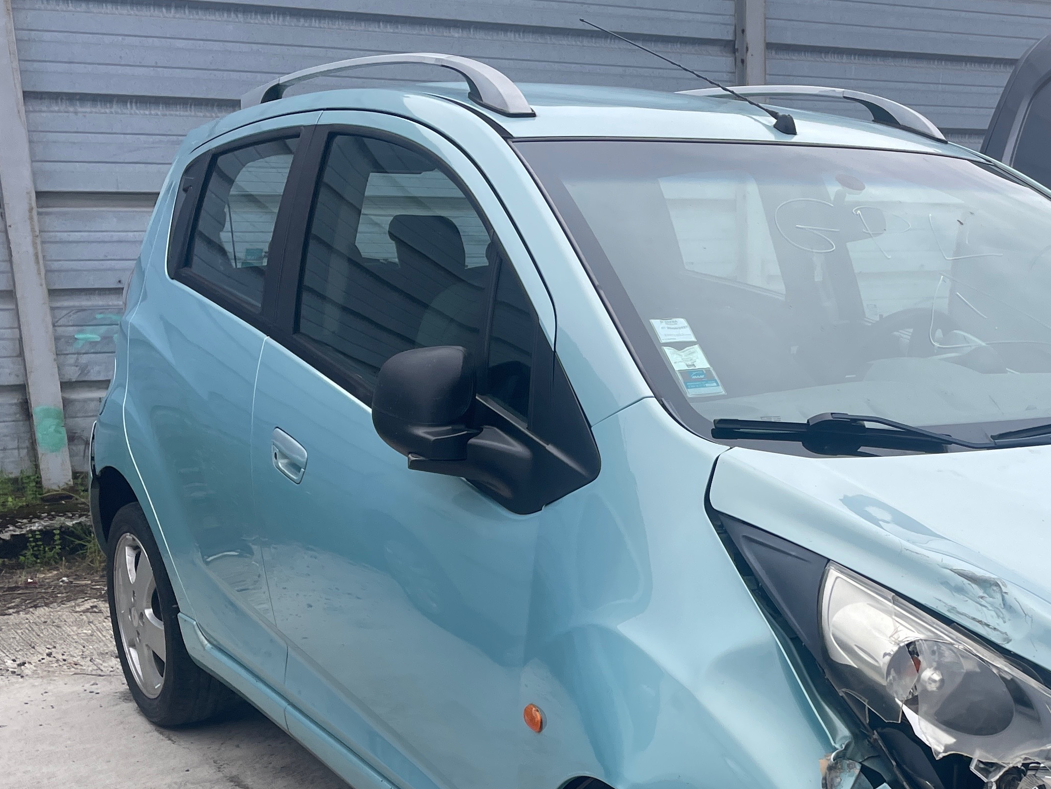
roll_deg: +0.9
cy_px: 669
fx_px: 1488
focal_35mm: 49
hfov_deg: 38.0
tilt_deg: -17.5
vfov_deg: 28.8
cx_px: 781
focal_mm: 4.2
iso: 32
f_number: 1.6
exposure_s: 1/1887
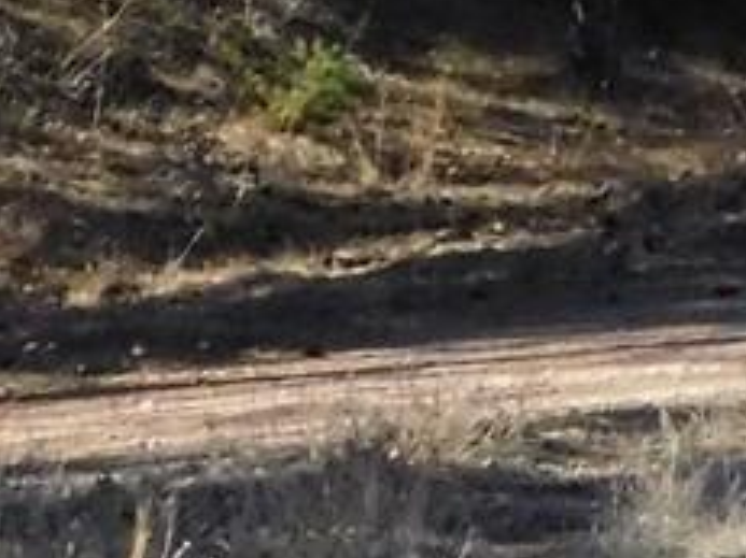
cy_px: -877
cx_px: 1909
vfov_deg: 3.6
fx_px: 8810
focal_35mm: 409
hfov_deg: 4.7
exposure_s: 1/800
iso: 800
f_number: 8
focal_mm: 10.4
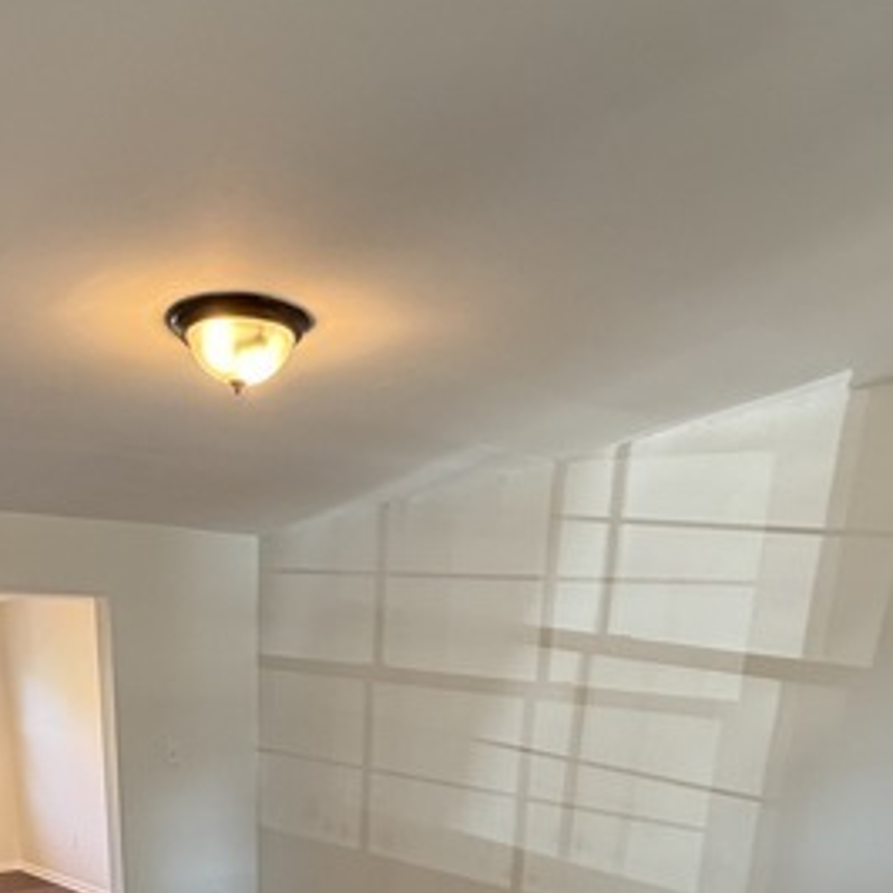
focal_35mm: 31
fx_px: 905
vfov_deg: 41.3
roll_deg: +1.6
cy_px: 995
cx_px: 208
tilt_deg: -18.4
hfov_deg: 50.1
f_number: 2.2
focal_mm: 2.22
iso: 250
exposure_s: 1/60
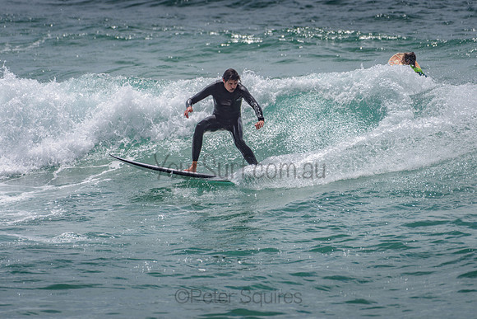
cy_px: 124
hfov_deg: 3.4
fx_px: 8123
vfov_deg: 2.2
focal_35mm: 613
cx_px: 257
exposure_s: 1/1600
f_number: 5.6
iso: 64
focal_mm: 500
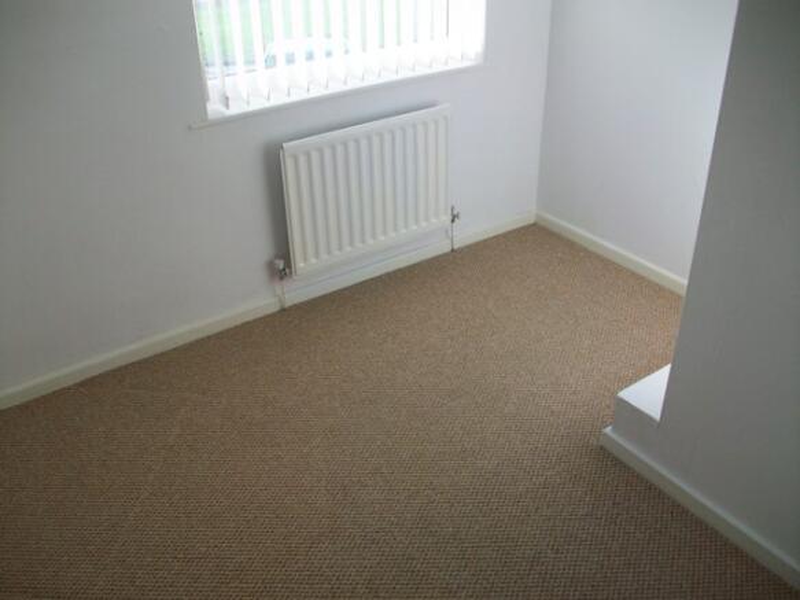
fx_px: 739
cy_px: 300
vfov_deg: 44.1
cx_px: 400
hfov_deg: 56.8
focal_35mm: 32
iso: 64
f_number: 2.8
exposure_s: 1/200
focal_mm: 5.7
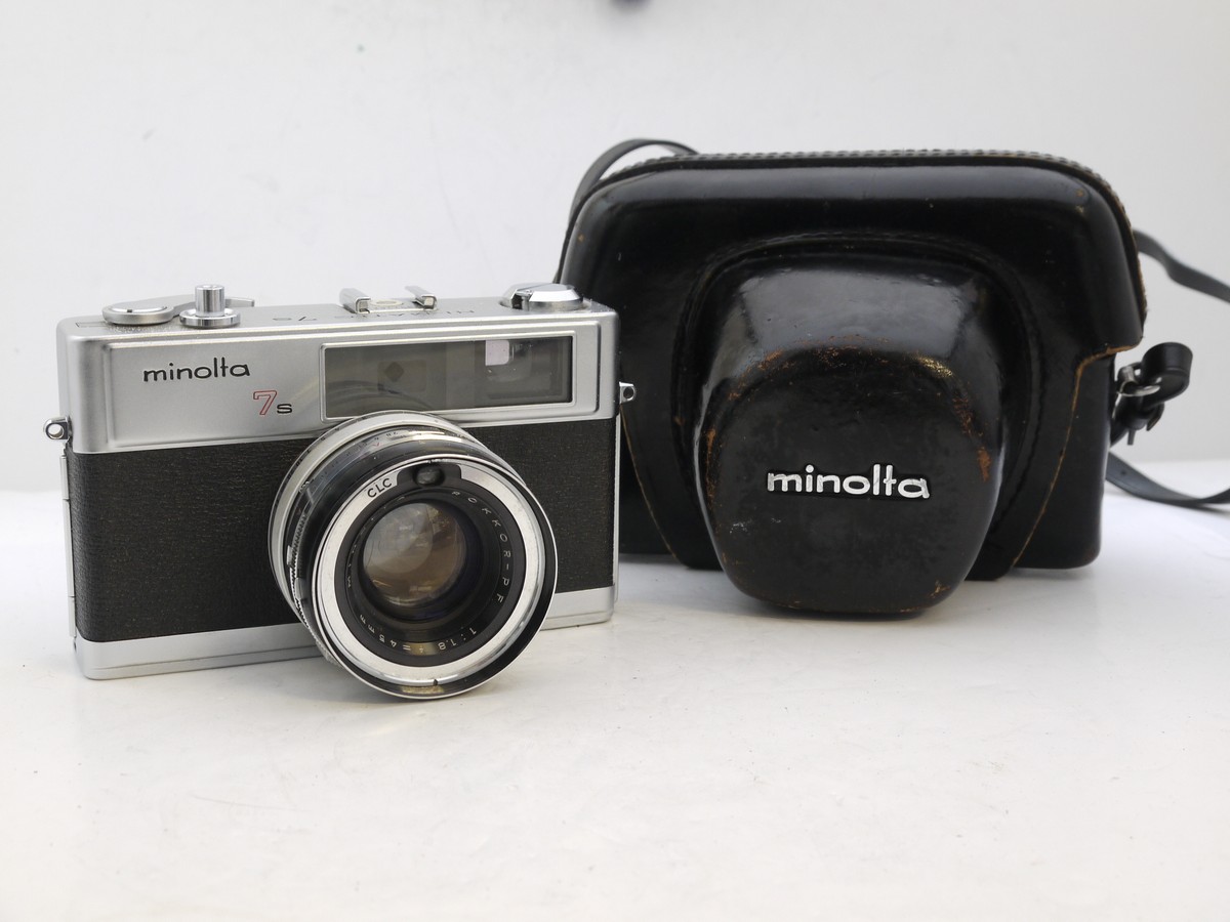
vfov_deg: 28.0
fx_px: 1848
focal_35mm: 52
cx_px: 615
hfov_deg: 36.8
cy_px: 461
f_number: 10
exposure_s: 1/5
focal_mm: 26
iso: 400
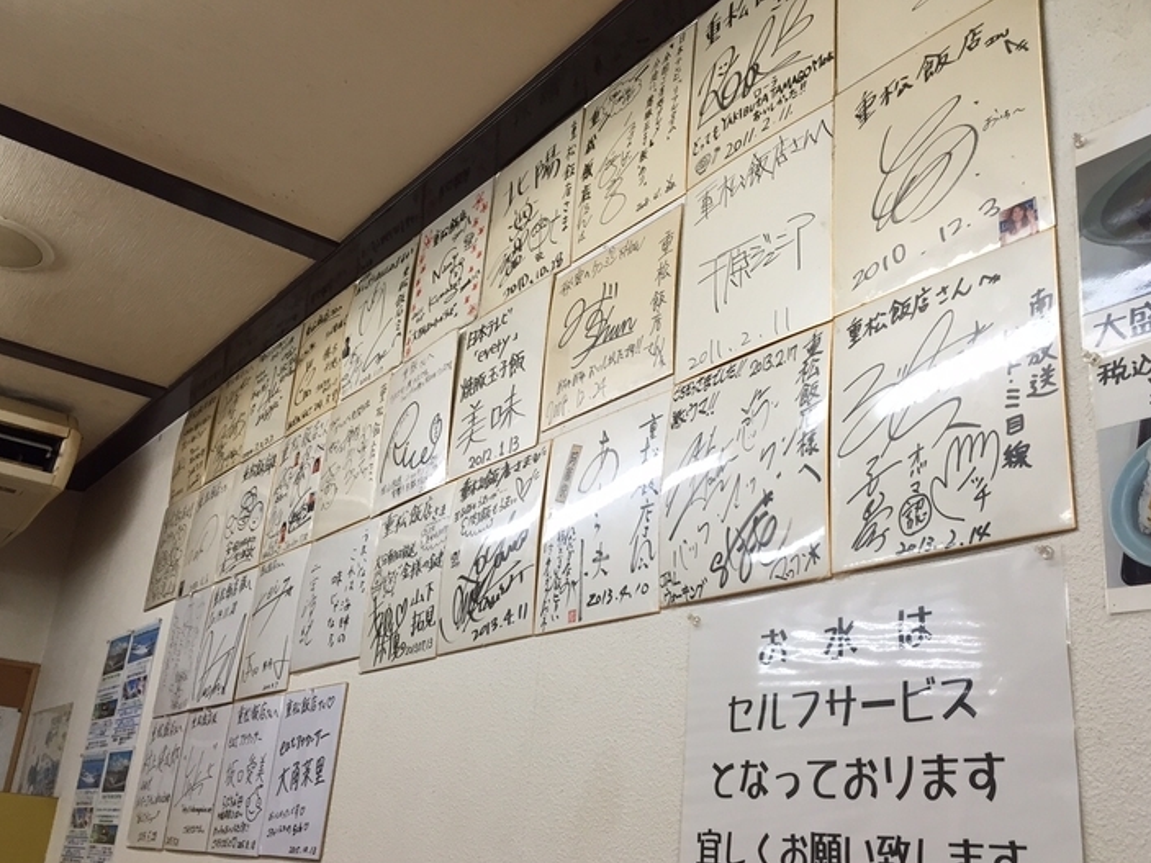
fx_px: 1097
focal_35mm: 33
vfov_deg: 42.9
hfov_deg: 55.4
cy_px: 468
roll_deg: -4.2
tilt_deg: +19.6
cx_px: 586
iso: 32
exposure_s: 1/30
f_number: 2.2
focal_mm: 4.15
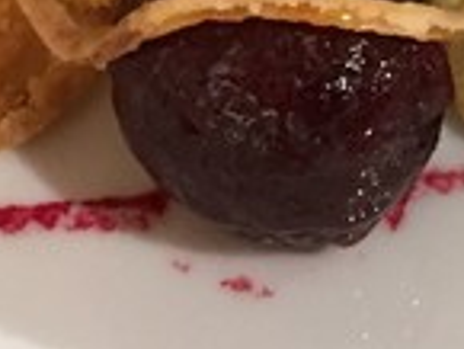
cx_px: 422
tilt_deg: -47.2
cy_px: -458
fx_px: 2187
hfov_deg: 12.0
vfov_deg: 8.4
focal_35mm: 163
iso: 250
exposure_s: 1/33
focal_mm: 4.15
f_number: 2.2
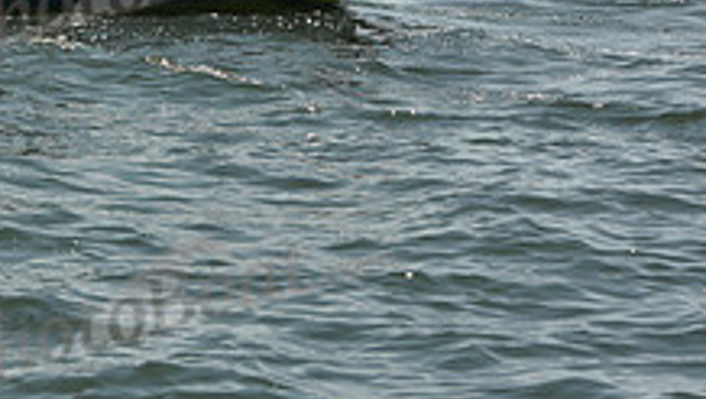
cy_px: -148
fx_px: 4440
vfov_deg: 5.1
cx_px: -223
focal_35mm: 237
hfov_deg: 8.9
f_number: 9
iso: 320
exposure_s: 1/1600
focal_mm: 85
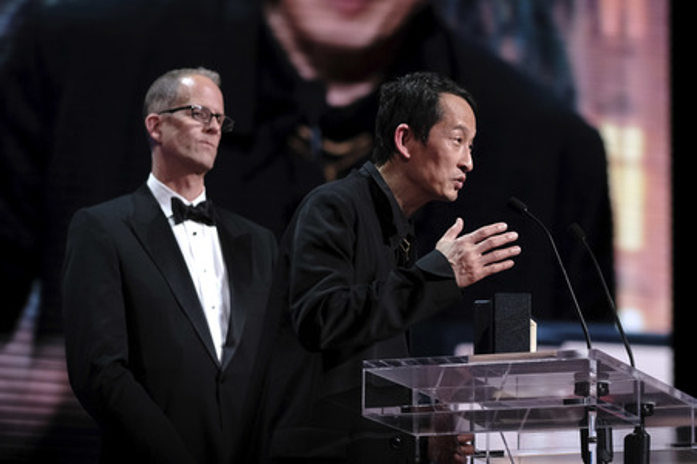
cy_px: 232
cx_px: 348
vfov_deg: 10.1
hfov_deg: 15.2
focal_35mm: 135
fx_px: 2612
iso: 1600
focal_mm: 90
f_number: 2
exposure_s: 1/400
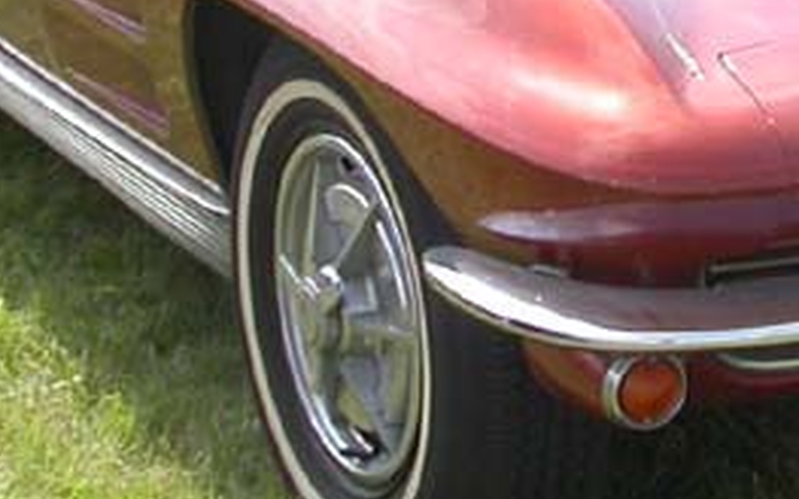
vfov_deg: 8.2
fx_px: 3417
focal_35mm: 157
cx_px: 753
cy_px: -113
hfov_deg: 13.2
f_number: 2.6
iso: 100
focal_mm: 7.85
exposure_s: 1/1000
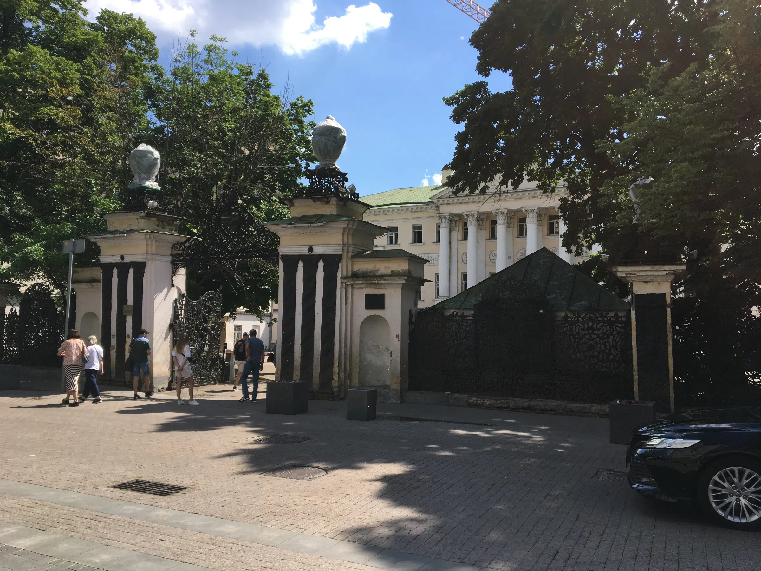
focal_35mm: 29
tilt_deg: +7.3
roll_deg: +0.2
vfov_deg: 48.2
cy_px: 286
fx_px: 638
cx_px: 380
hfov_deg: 61.7
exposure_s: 1/1282
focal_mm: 4.15
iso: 25
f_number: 2.2
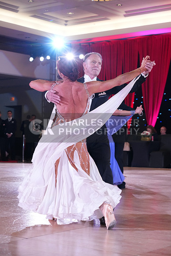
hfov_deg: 18.4
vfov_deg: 27.3
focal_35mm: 74
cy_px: 128
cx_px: 86
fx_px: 527
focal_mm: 74
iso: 2500
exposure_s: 1/250
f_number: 5
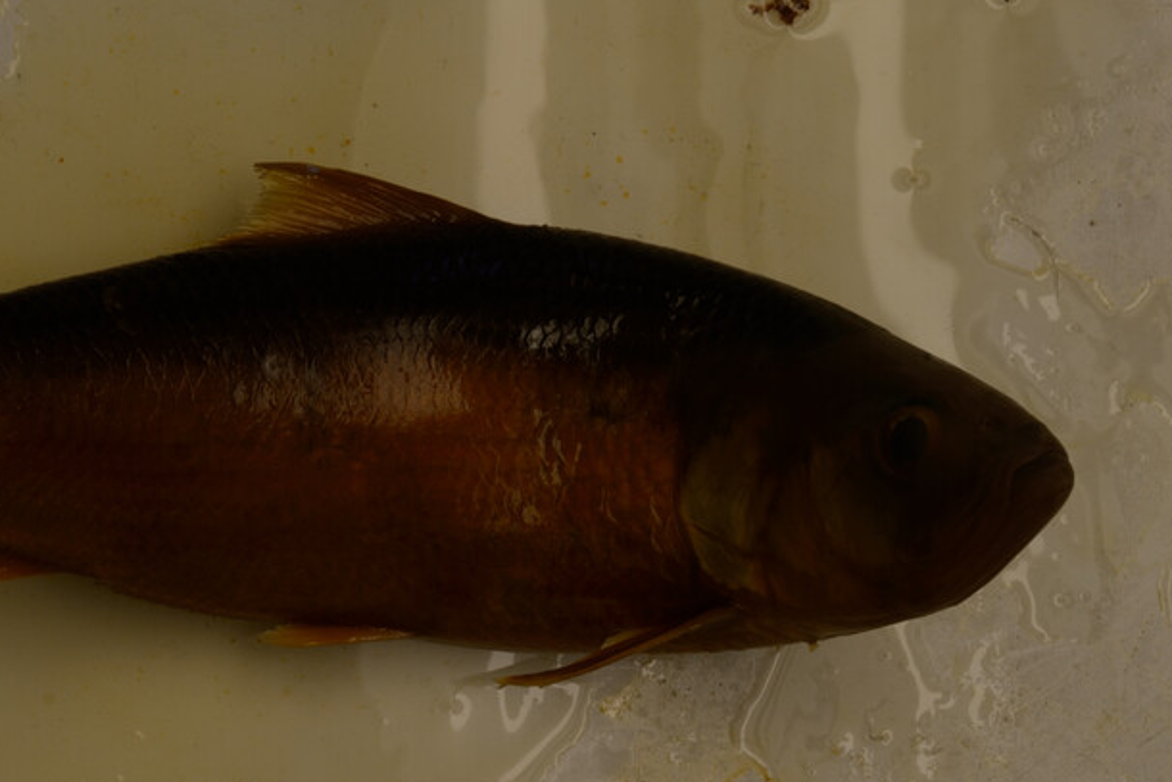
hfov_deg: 17.3
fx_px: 3842
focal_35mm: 118
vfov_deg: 11.6
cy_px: 656
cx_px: 355
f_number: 20
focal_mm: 60
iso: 100
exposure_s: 1/6
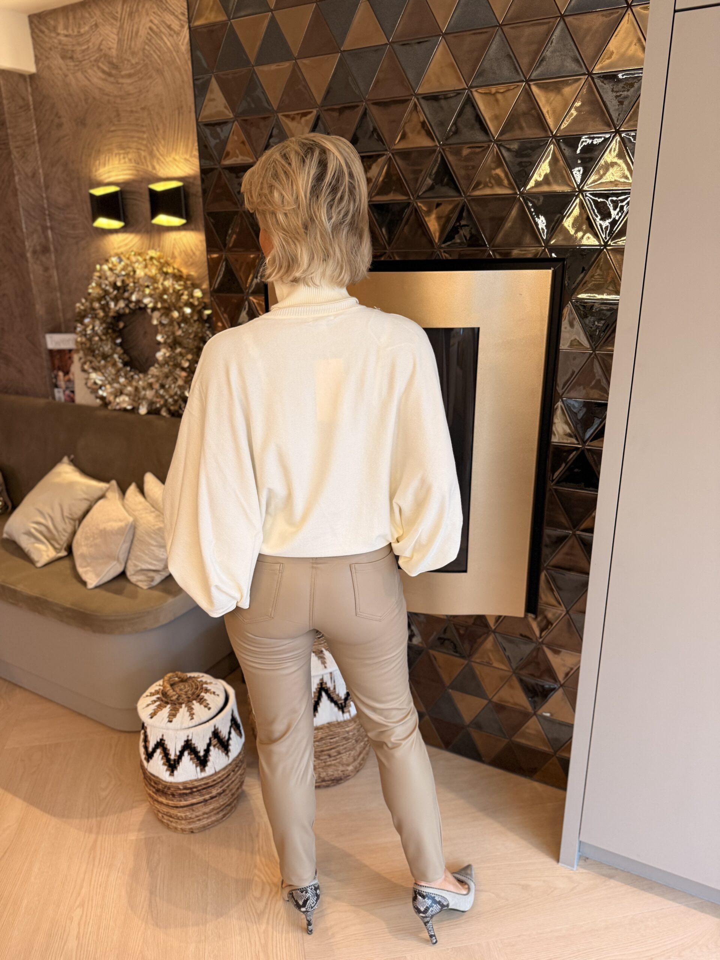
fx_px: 666
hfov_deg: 56.8
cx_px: 360
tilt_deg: -17.6
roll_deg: -0.6
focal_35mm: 24
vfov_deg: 71.6
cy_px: 480
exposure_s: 1/100
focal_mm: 6.76
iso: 160
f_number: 1.78
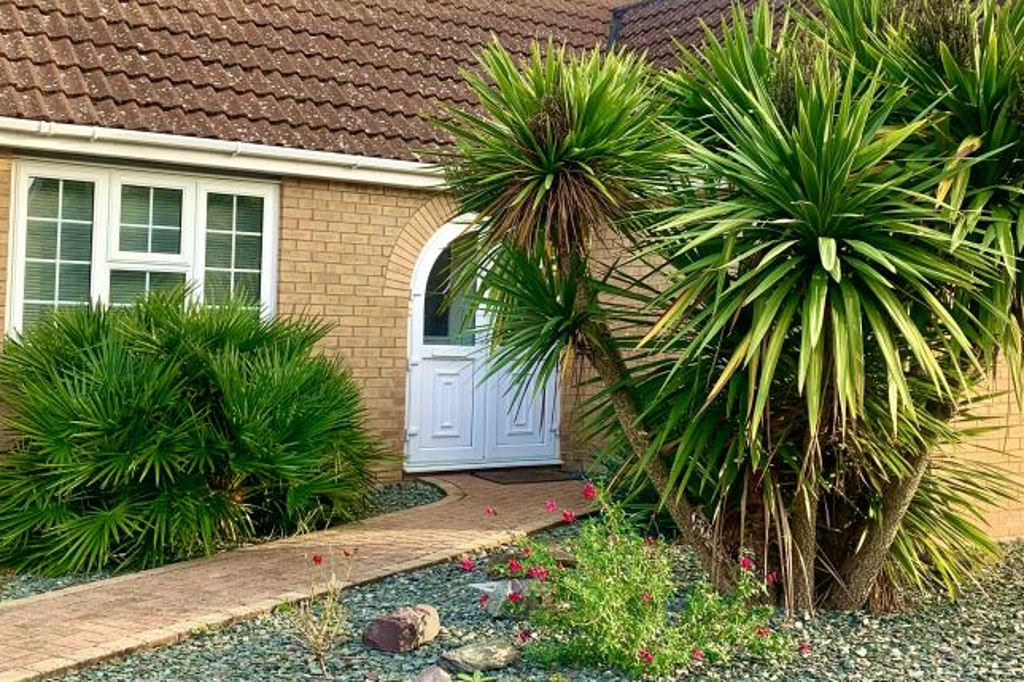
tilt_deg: +2.5
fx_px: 1223
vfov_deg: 31.1
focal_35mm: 43
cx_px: 536
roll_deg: -1.1
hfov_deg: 45.4
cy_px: 289
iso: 25
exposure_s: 1/288
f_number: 1.8
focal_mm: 4.25
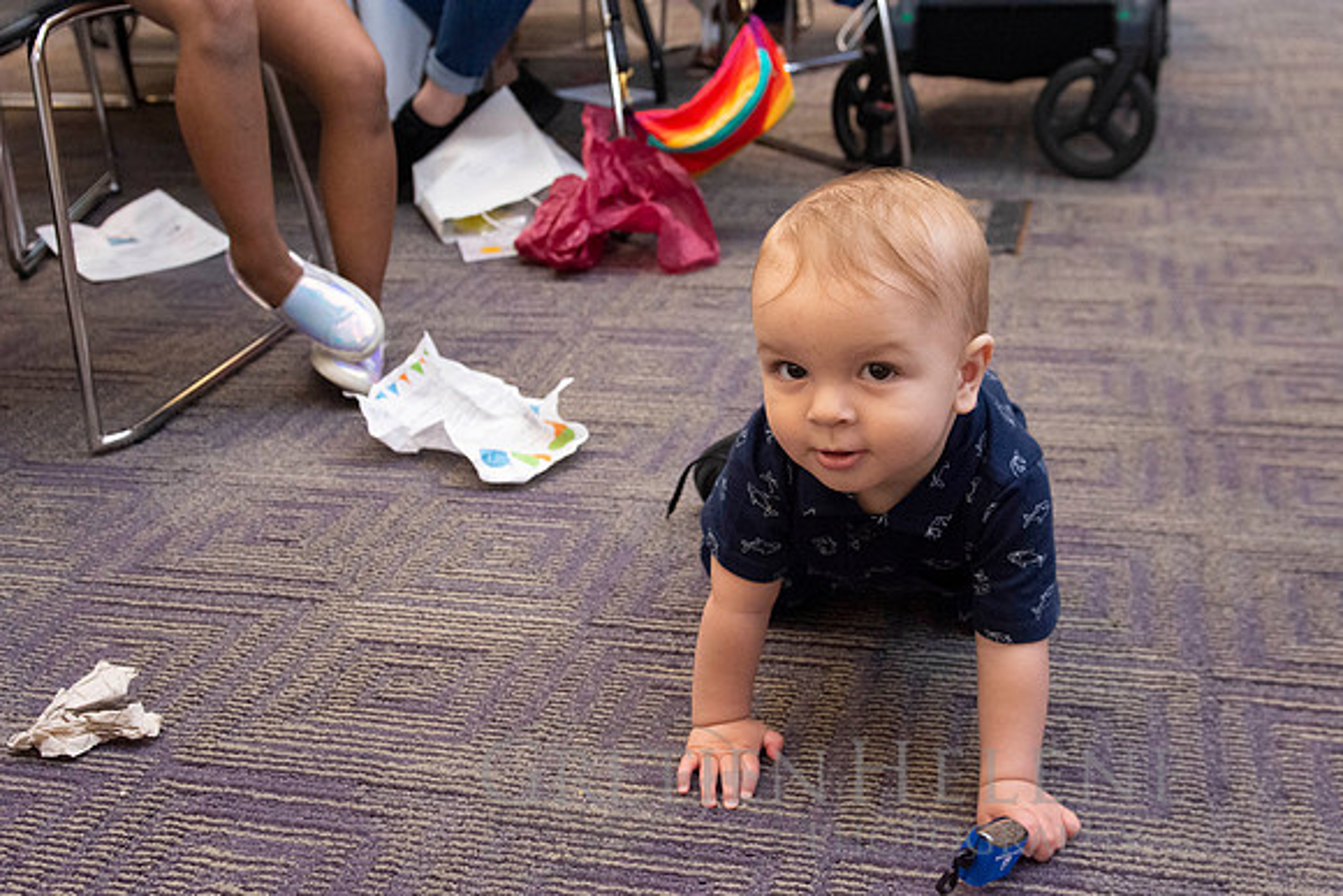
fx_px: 1567
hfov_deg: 46.4
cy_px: 448
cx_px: 672
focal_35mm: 42
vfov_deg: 31.9
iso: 2000
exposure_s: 1/160
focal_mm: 28
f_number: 5
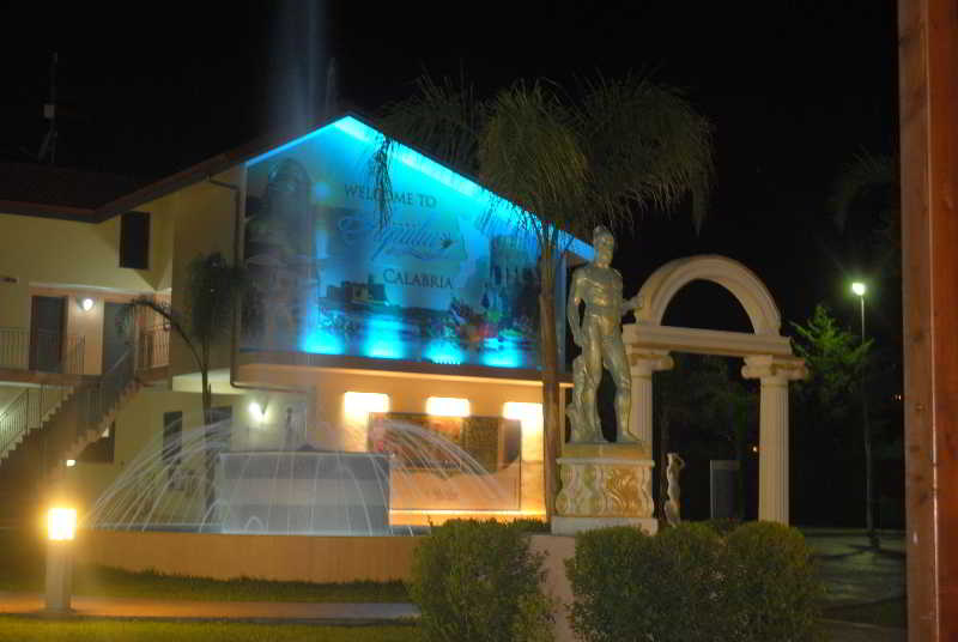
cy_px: 321
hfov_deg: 35.0
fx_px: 1519
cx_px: 479
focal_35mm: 57
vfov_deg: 23.9
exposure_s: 1/1.6
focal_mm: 38
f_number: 5
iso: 200
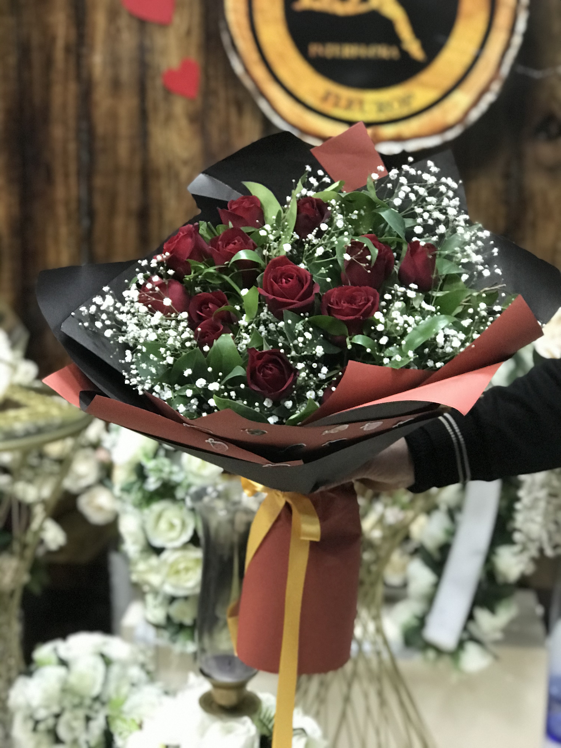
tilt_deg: -12.0
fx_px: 1232
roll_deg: -0.8
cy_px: 374
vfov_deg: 33.8
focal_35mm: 57
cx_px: 280
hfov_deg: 25.7
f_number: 2.8
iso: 800
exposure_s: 1/50
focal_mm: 6.6
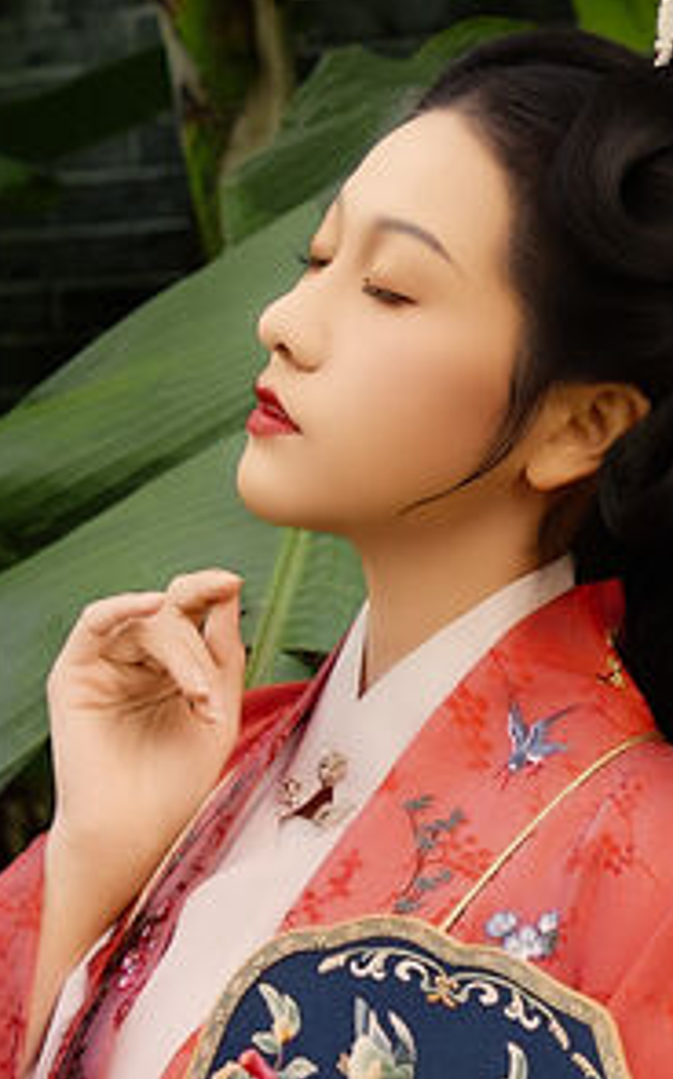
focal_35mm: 170
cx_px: 450
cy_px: 585
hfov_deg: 7.7
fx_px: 4996
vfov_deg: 12.3
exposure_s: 1/160
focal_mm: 42
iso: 640
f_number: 4
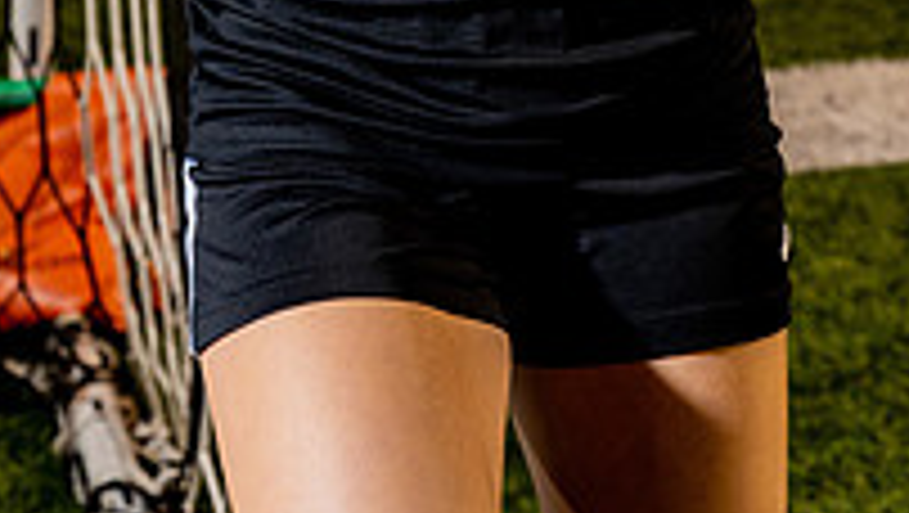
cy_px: -490
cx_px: 446
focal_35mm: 163
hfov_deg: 13.2
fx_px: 3932
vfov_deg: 7.2
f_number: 5.6
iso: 800
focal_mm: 70
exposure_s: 1/250
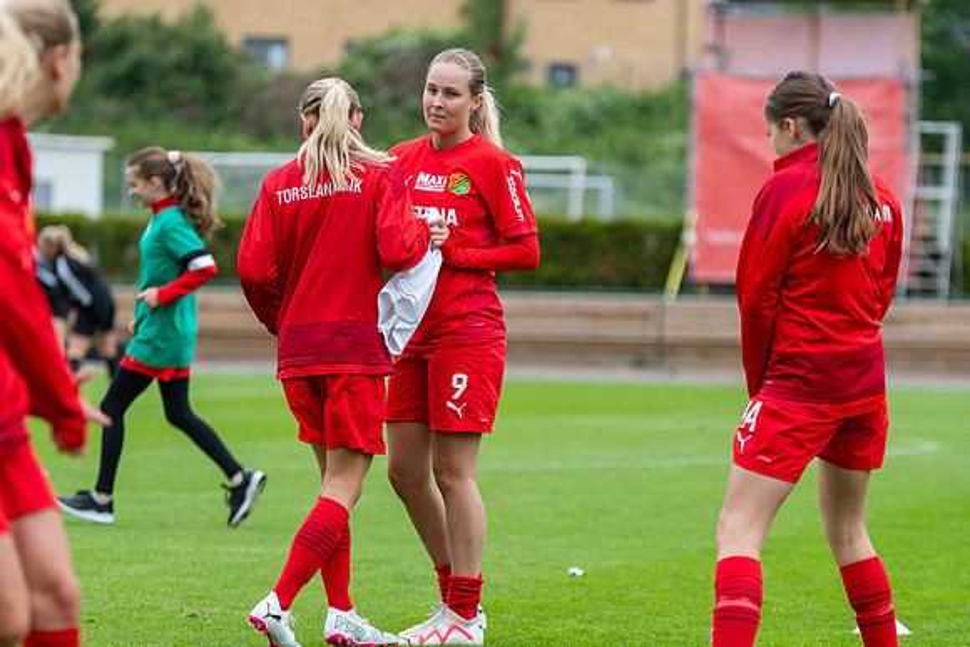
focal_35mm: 210
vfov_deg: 6.5
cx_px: 485
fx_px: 5659
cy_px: 324
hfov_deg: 9.8
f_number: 3.2
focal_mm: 140
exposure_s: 1/1250
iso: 220
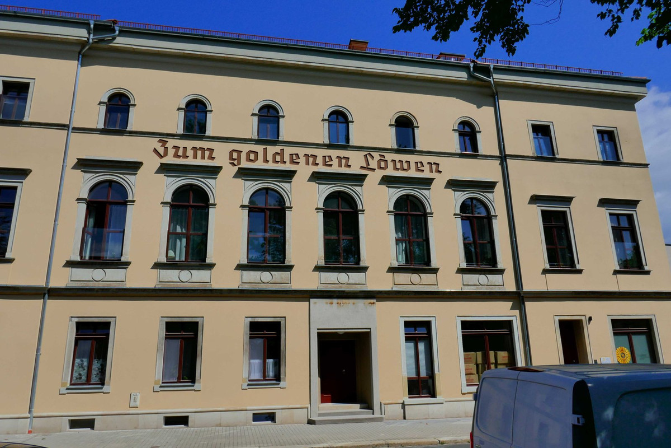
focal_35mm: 25
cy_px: 224
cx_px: 336
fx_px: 466
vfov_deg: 51.3
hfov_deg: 71.5
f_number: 8
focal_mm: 9.1
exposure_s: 1/1300
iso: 500
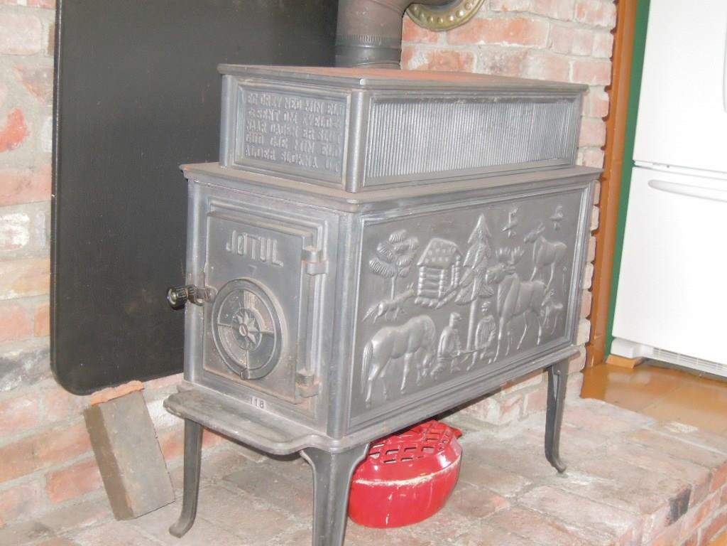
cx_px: 364
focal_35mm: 50
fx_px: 1050
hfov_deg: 38.2
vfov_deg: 29.1
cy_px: 273
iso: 800
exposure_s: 1/50
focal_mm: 9
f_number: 3.7
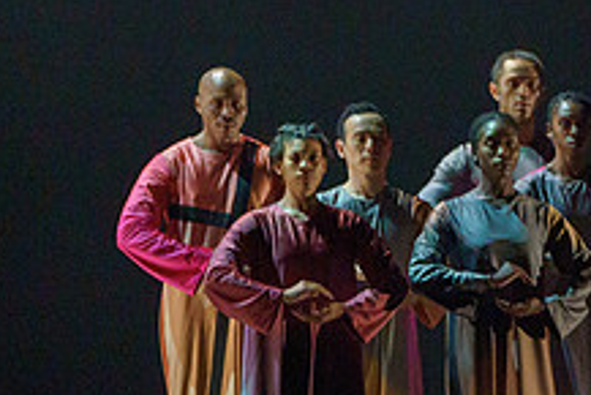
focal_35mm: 632
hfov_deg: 3.3
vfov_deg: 2.2
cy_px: 201
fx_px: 10382
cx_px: 753
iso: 6400
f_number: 5.6
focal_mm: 200
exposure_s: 1/250
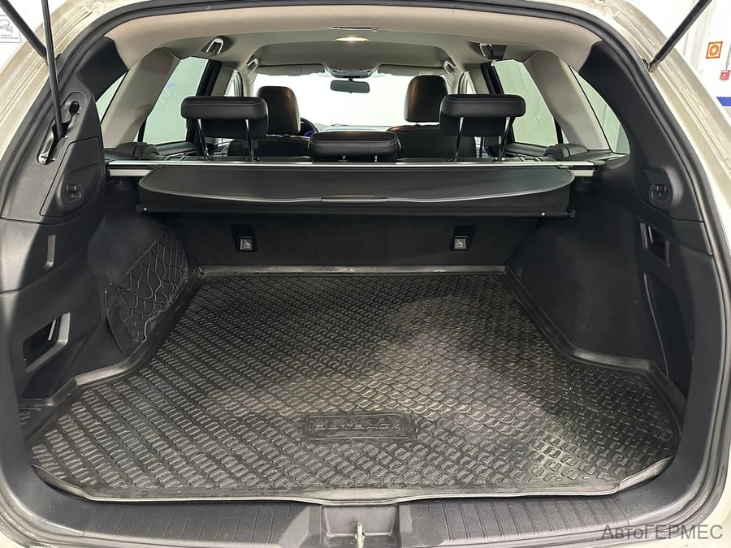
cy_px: 274
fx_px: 507
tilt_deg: -19.3
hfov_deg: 71.6
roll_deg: -0.7
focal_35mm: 24
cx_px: 366
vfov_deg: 56.8
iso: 800
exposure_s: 1/33
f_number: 1.78
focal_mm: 6.86
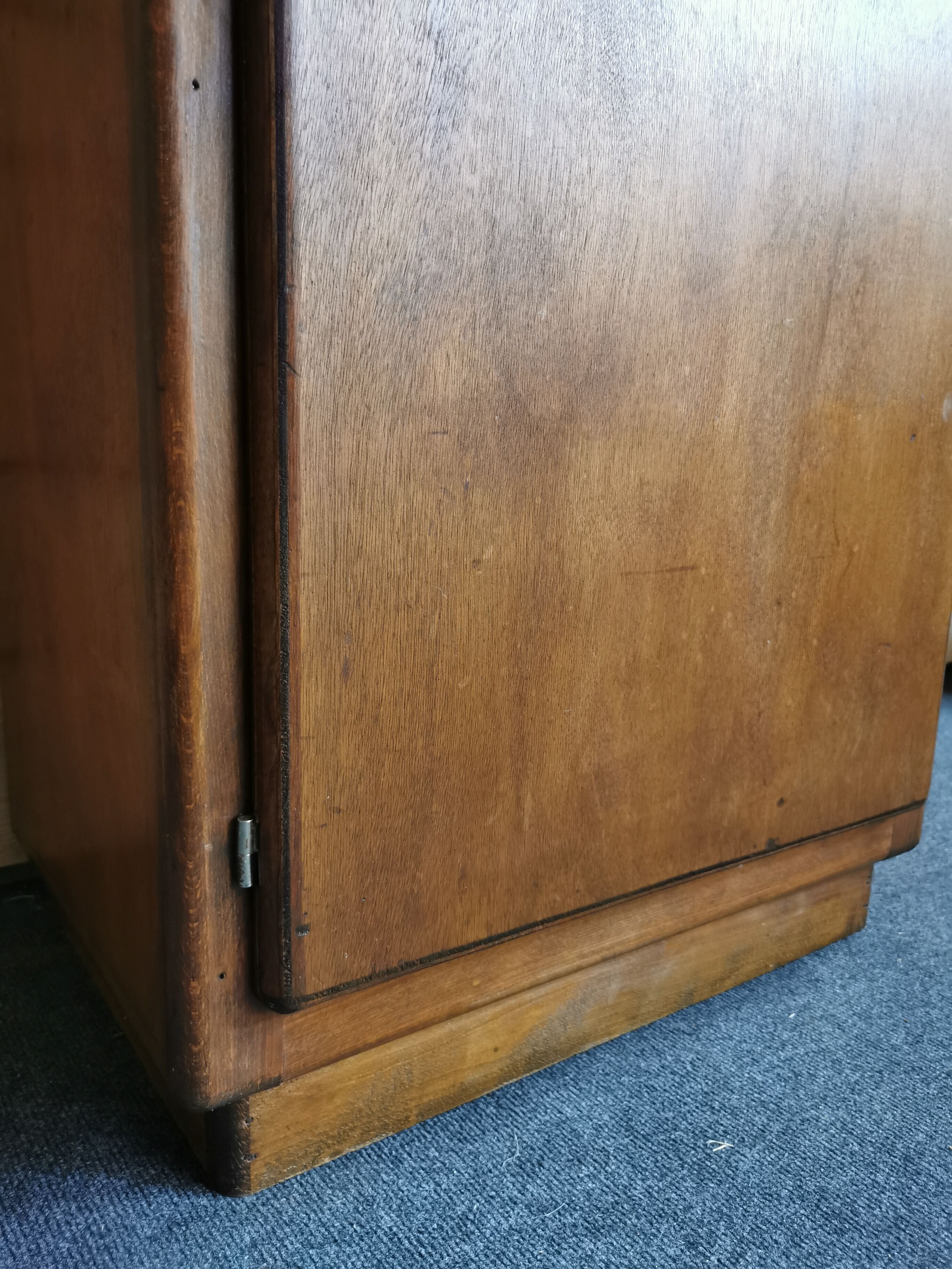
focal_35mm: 27
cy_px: 634
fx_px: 990
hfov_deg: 51.4
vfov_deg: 65.3
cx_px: 476
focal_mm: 5.58
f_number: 1.8
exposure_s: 1/33.3
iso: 400
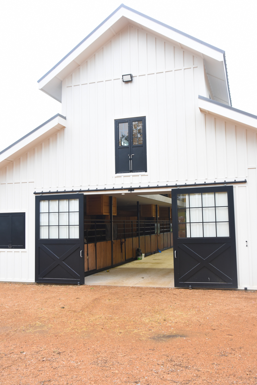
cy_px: 192
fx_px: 353
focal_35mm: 33
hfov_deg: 40.0
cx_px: 128
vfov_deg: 57.2
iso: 400
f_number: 5
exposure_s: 1/40
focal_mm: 22
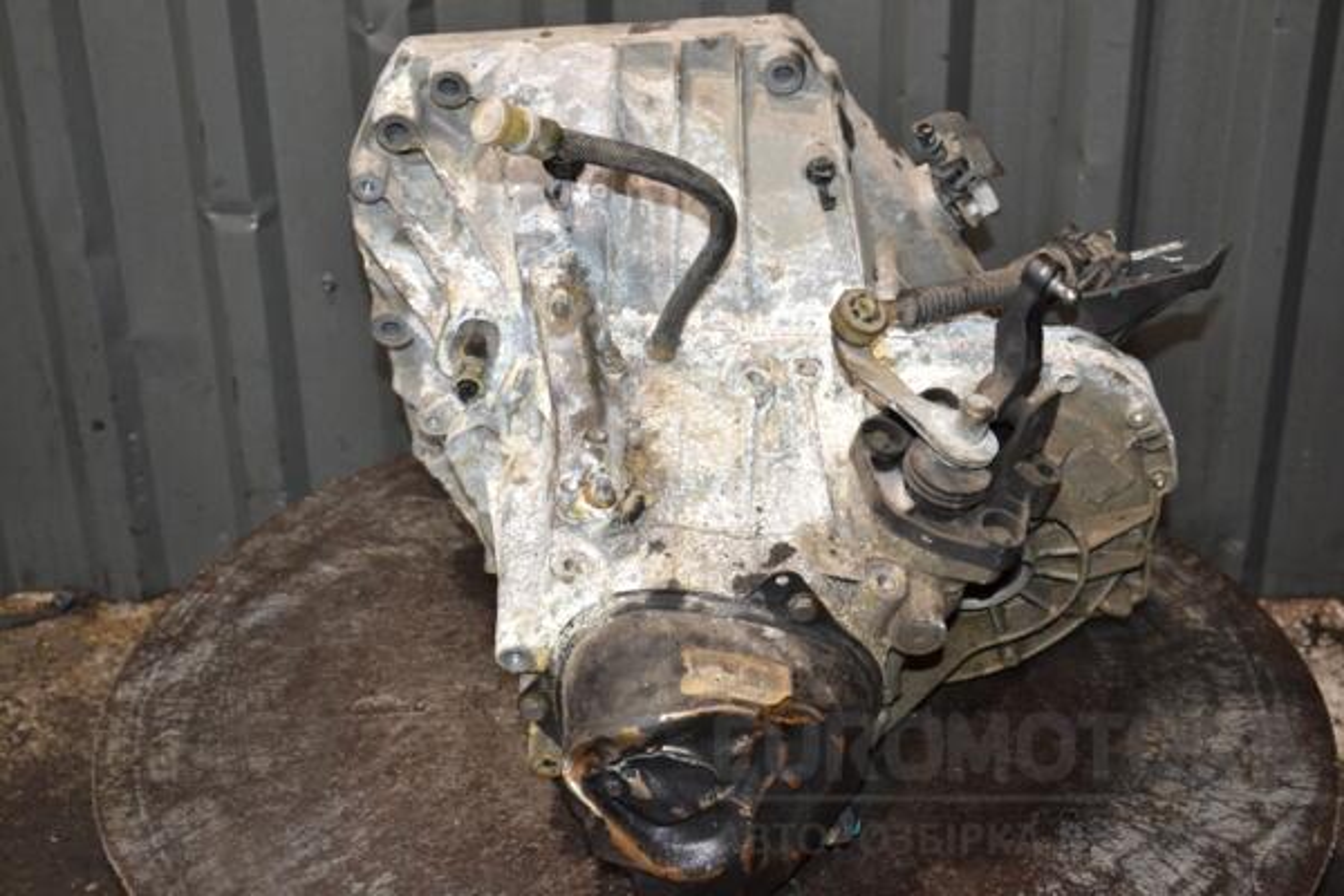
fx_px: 1904
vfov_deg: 26.5
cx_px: 672
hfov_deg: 38.9
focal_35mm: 51
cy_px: 448
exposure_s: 1/60
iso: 800
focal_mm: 34
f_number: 5
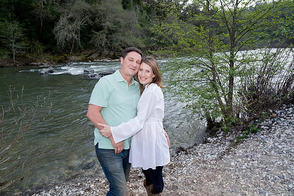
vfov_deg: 53.2
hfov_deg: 73.7
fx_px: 196
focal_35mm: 24
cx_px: 147
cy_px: 98
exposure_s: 1/250
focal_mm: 24
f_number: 5
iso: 800
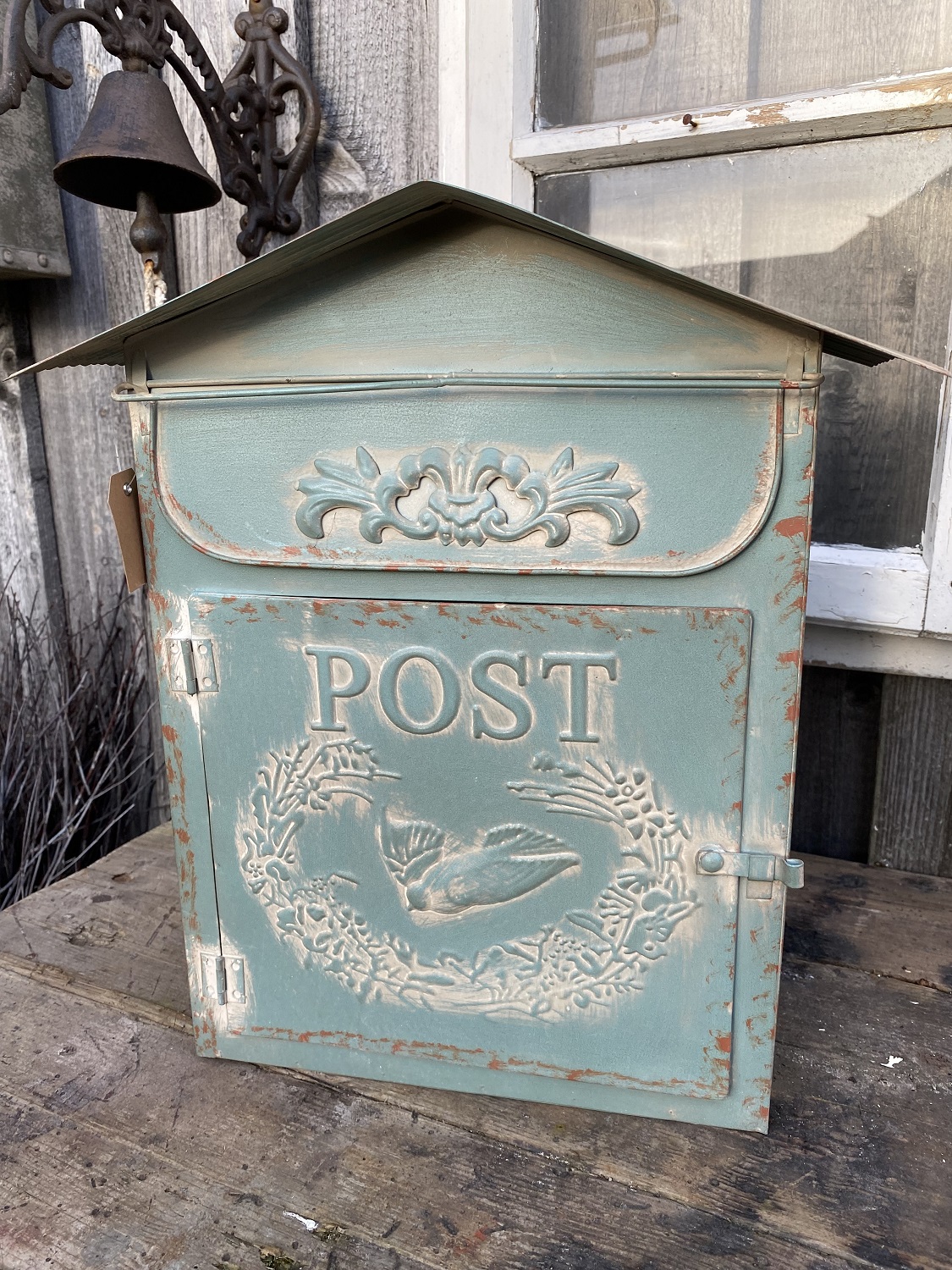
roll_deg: +0.7
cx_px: 476
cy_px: 635
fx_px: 953
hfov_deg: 53.1
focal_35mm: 26
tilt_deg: -14.1
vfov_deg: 67.3
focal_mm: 4.25
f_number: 1.8
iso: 32
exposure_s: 1/342
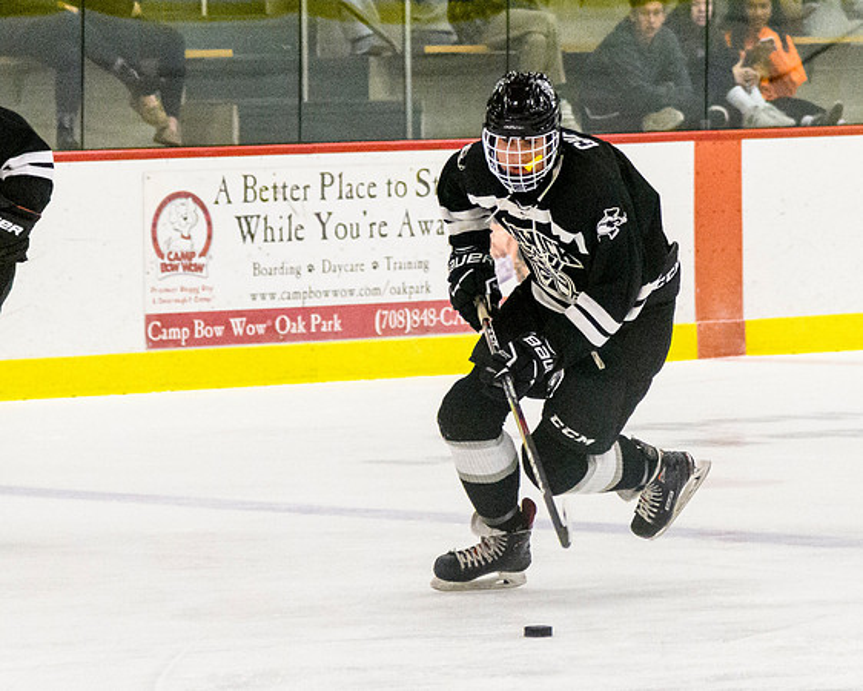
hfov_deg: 6.5
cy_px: 326
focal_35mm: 298
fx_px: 7613
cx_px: 522
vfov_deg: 5.2
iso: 4500
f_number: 4
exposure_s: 1/1250
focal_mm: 105
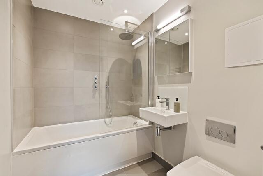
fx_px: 110
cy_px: 88
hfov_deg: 100.4
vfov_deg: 77.4
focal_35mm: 15
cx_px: 132
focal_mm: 10
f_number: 8
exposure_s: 1/2
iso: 100
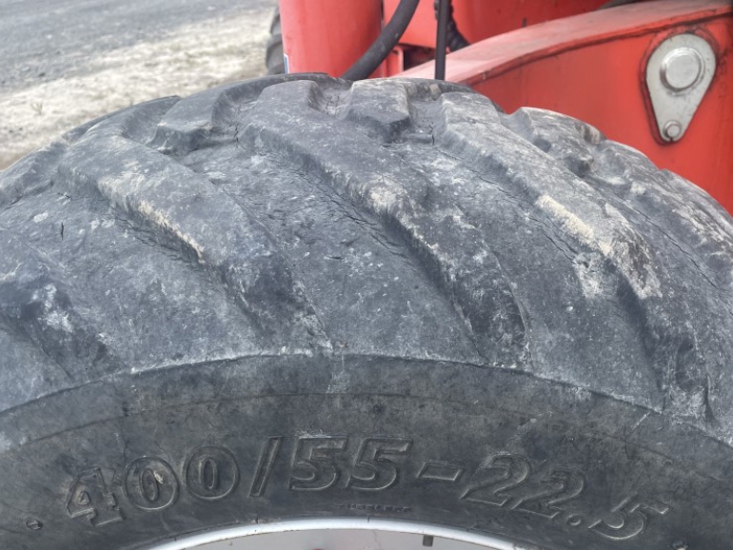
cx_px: 405
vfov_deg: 39.2
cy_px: 364
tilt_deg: -31.0
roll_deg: +6.8
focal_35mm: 36
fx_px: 763
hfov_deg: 51.2
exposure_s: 1/626
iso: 32
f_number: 1.6
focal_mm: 4.2
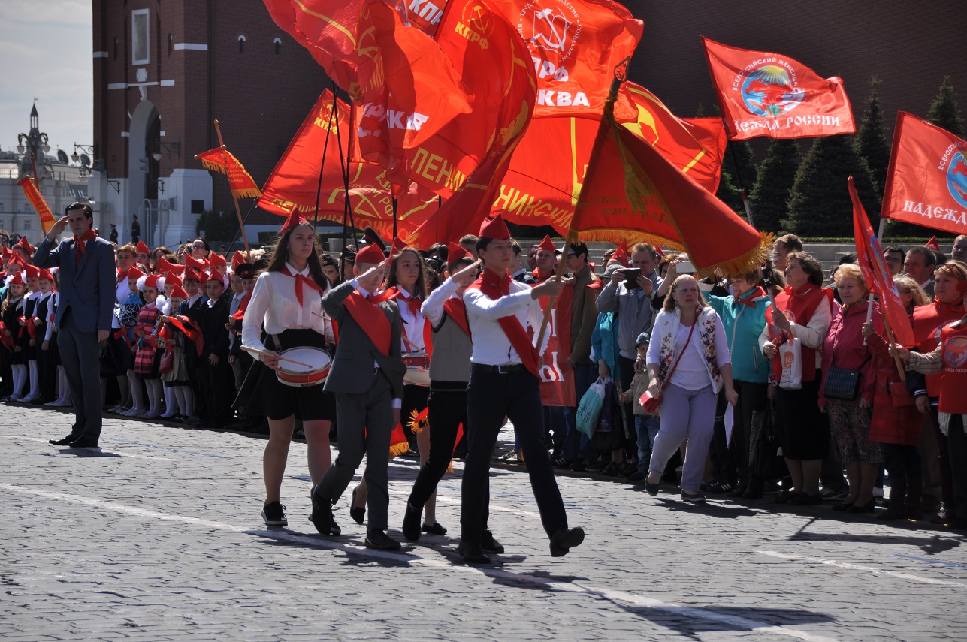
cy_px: 321
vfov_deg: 10.1
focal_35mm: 135
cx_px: 484
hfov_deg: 15.2
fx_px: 3622
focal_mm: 90
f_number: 5.3
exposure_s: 1/1000
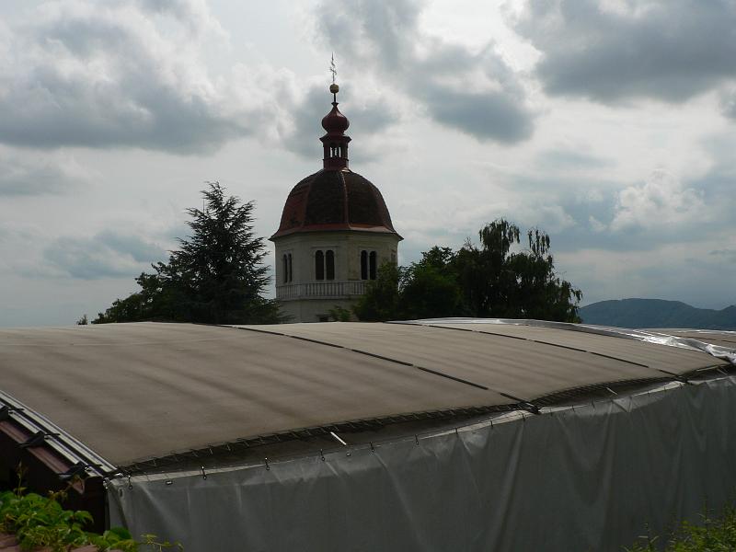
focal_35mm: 36
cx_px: 368
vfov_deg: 39.7
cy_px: 276
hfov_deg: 51.4
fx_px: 765
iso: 80
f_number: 6.3
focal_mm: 6
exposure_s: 1/800
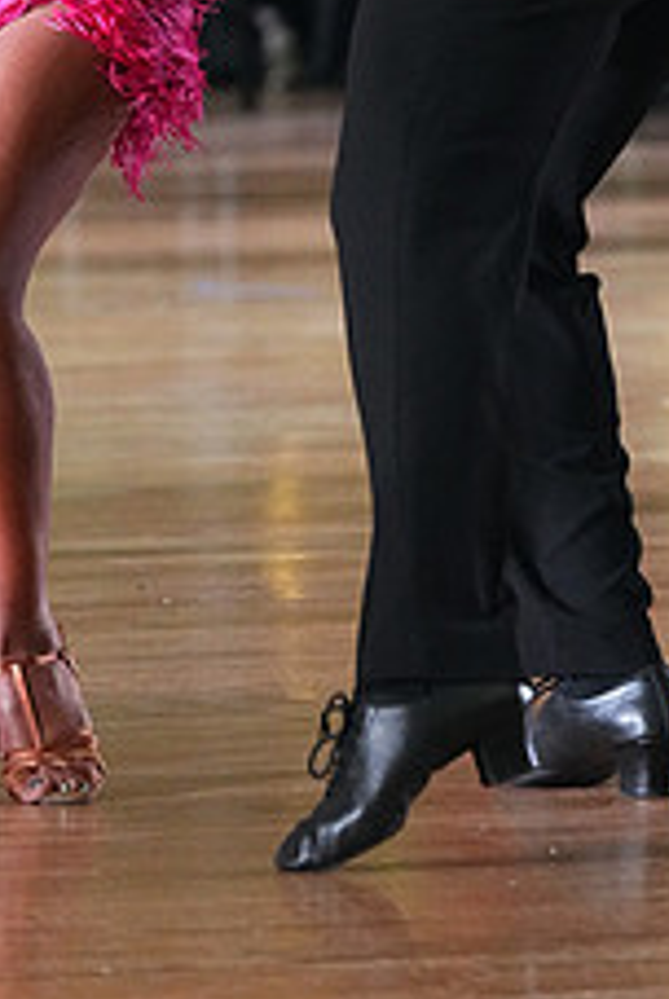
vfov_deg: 4.6
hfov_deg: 3.1
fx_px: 12477
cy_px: -202
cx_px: 169
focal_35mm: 449
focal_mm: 176
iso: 8000
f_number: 5
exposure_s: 1/400
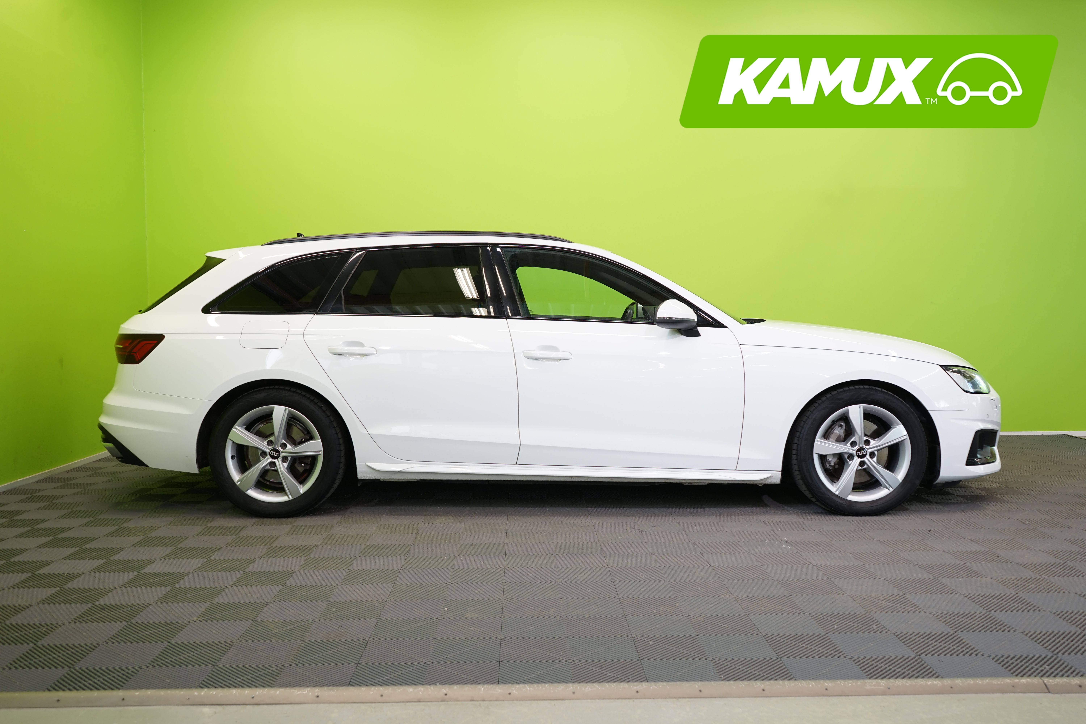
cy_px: 362
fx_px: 935
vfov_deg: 42.3
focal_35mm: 31
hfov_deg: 60.3
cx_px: 543
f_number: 5.6
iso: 400
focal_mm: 31
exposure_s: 1/30
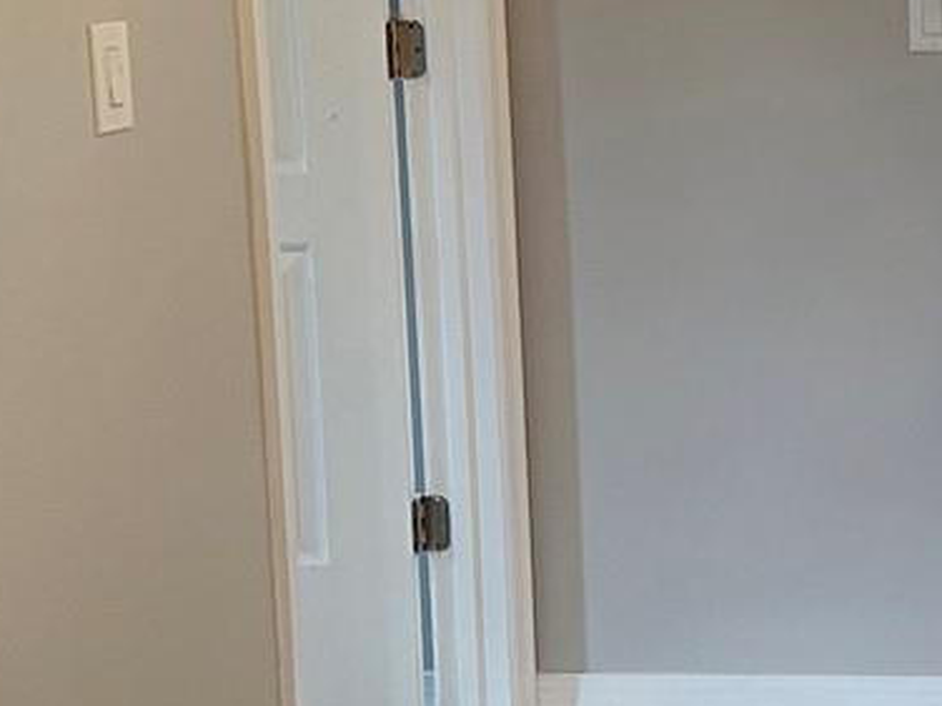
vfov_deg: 14.5
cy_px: 258
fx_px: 2776
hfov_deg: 17.7
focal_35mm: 102
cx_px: 1325
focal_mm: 6.86
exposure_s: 1/120
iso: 200
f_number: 1.78
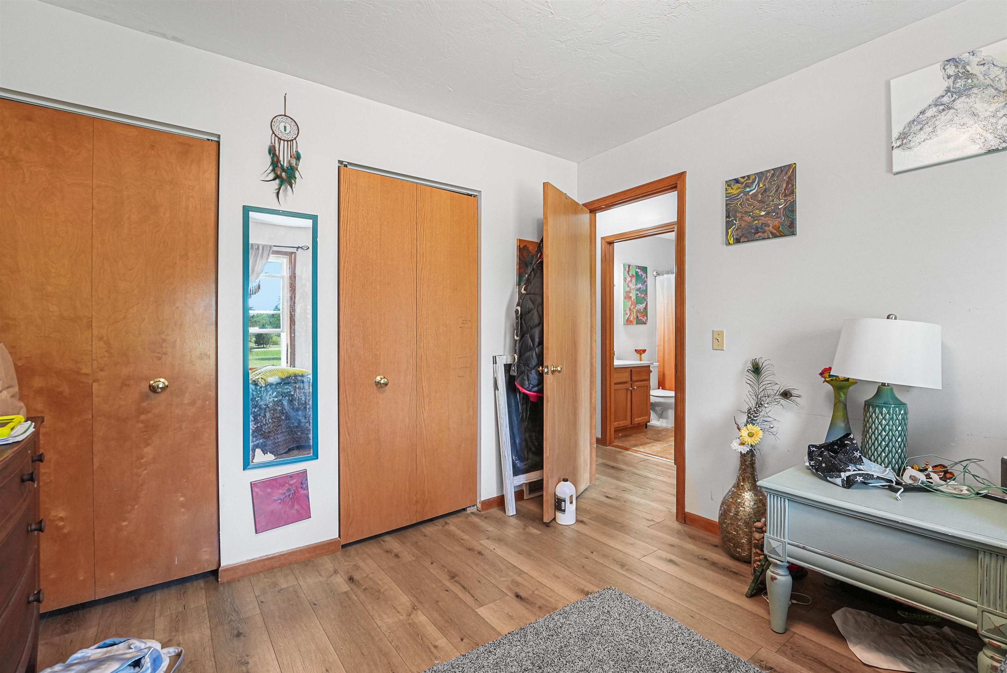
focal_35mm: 16
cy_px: 336
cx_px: 504
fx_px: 434
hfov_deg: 98.5
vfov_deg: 75.6
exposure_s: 1/40
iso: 5000
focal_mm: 15.5
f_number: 7.1
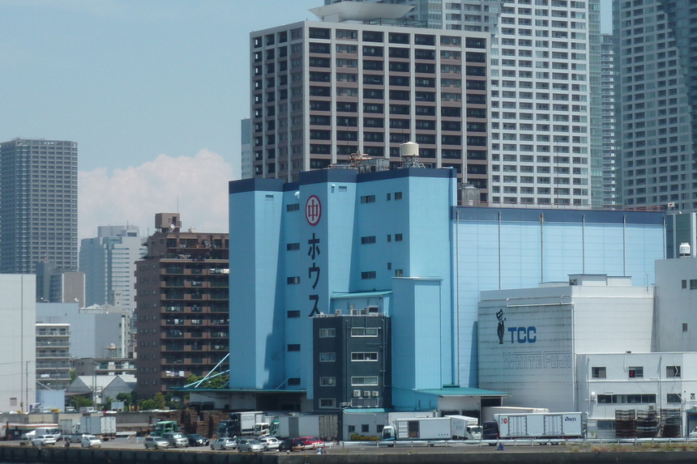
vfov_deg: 9.1
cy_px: 165
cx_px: 495
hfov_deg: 13.6
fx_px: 2923
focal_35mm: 151
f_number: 4.2
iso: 80
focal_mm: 12.8
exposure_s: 1/640
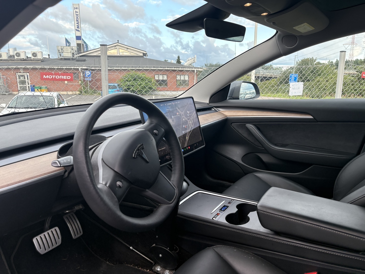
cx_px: 182
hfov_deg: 67.3
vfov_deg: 53.1
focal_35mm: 26
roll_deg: +0.9
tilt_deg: -11.4
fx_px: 274
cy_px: 137
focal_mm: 5.96
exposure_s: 1/240
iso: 80
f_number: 1.6
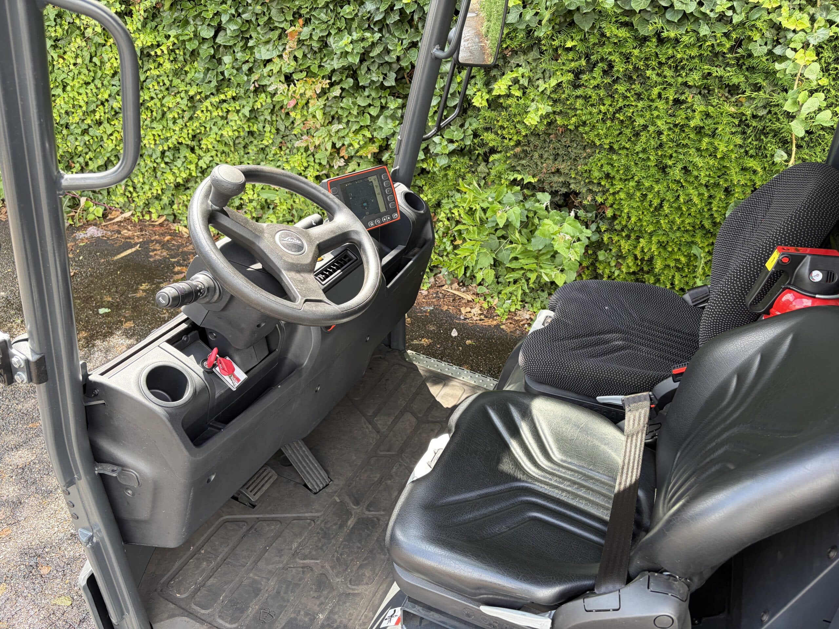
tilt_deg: -30.7
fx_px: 630
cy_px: 314
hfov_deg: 67.3
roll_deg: +3.7
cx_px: 420
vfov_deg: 53.1
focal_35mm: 26
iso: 50
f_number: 1.6
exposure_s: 1/173
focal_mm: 5.96
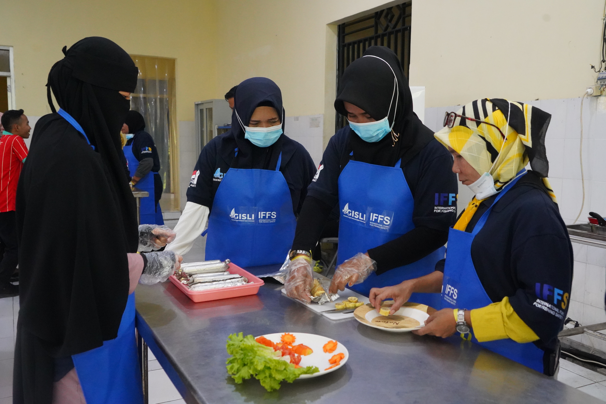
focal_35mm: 31
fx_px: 522
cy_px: 202
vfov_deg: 42.3
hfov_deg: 60.3
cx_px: 303
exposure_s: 1/125
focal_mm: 31
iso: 12800
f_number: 6.3
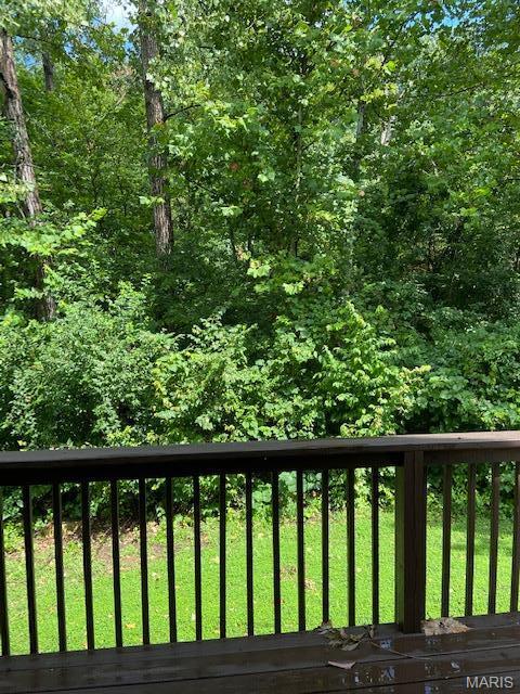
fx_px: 521
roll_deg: +1.1
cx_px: 260
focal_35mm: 26
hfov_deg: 53.1
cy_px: 347
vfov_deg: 67.3
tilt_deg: -4.0
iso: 32
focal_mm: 4.25
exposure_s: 1/437
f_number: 1.8
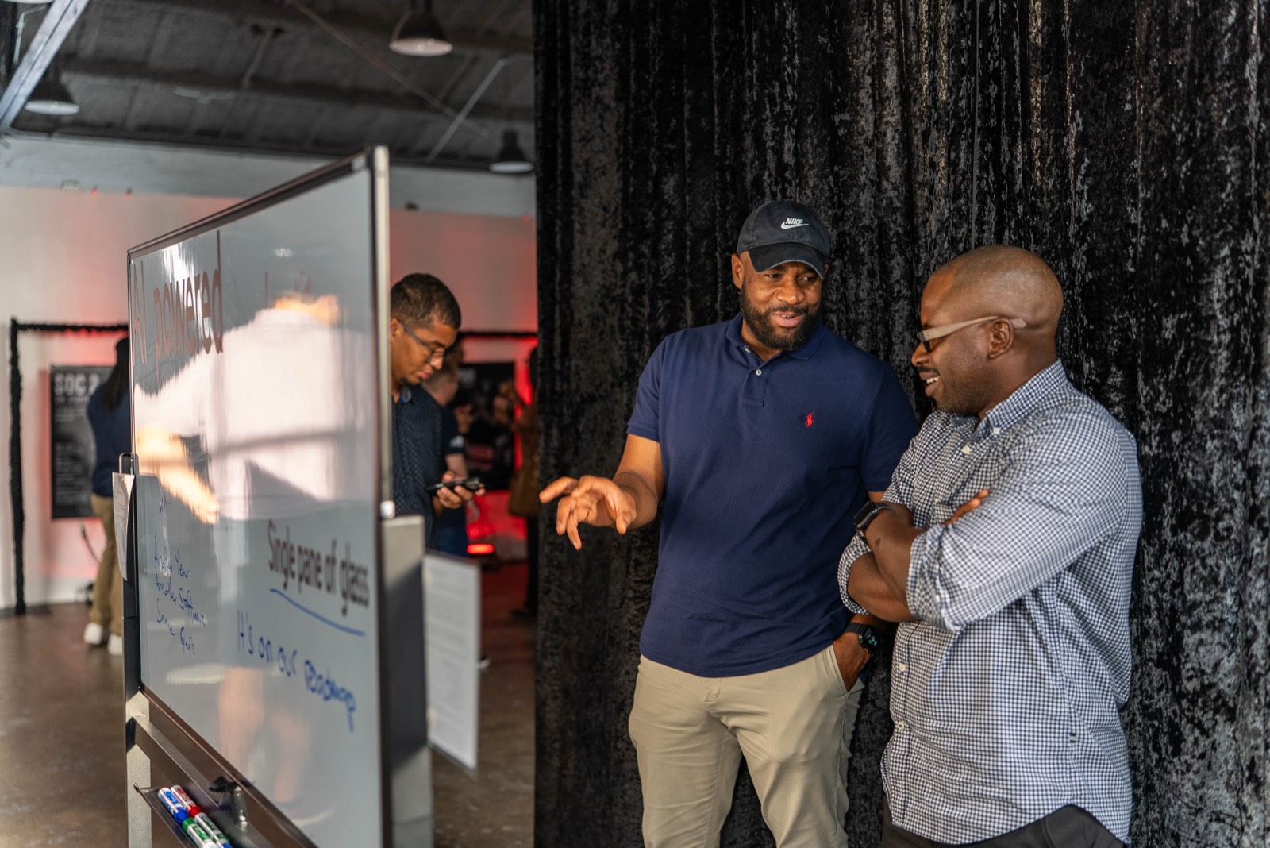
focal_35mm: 35
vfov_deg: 37.9
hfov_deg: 54.4
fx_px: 1235
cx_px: 635
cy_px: 424
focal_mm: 35
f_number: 2
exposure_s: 1/125
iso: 250
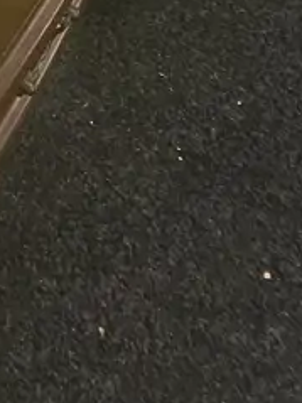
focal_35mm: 120
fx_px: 1397
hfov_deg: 11.3
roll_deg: -7.0
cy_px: -411
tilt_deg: -35.8
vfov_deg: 13.8
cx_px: -278
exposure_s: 1/50
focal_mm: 3.99
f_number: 1.8
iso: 160
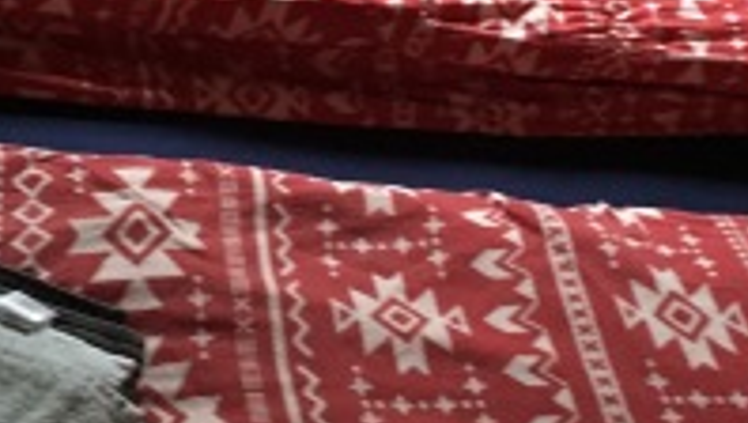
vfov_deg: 11.8
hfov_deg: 20.9
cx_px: 389
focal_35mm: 102
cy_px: -30
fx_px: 2026
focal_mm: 4.15
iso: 200
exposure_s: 1/15
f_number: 2.2
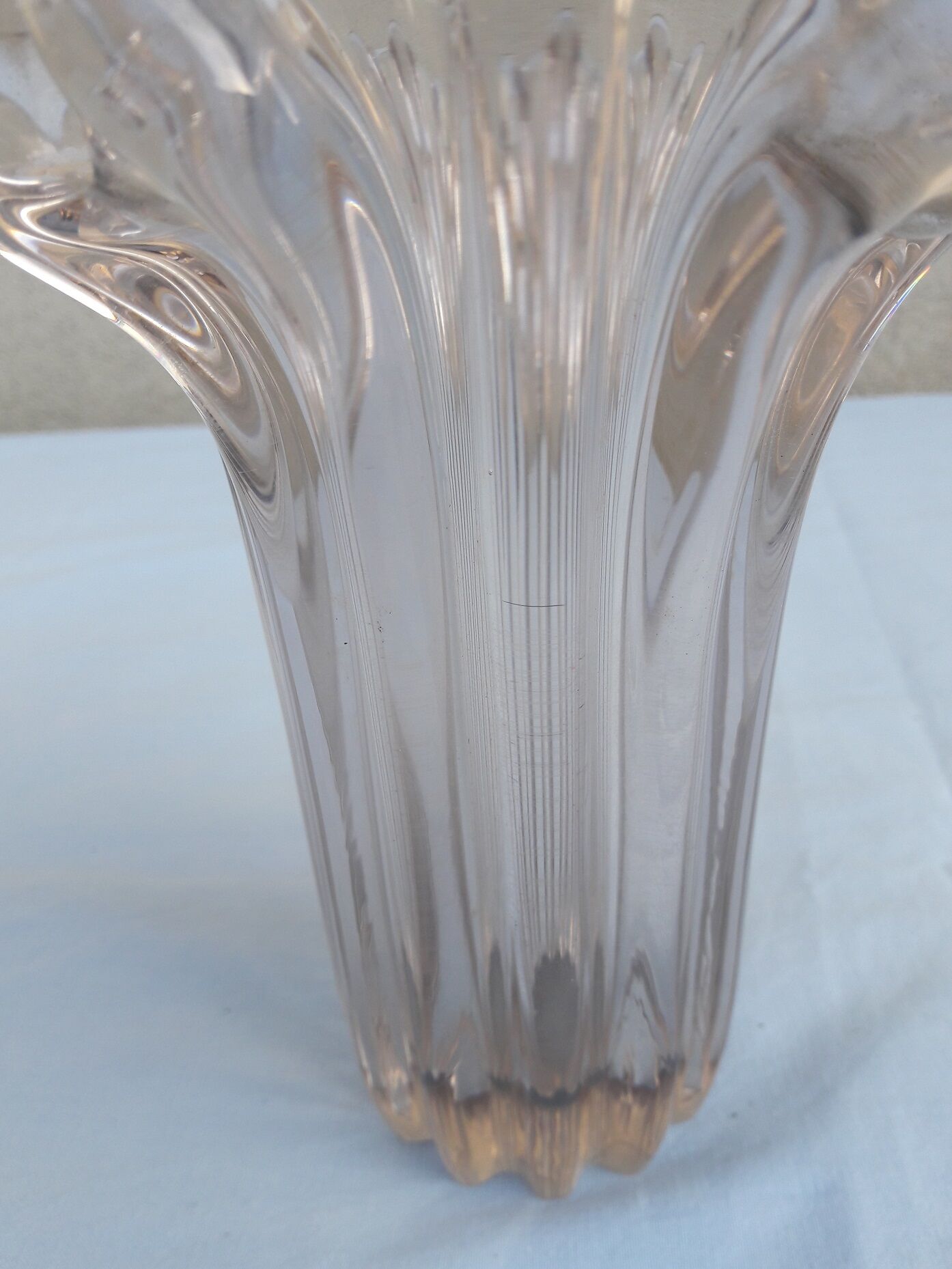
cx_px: 476
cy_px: 634
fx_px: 1026
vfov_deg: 63.4
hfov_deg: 49.8
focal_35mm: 28
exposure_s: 1/333
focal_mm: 3.7
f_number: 1.9
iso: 40
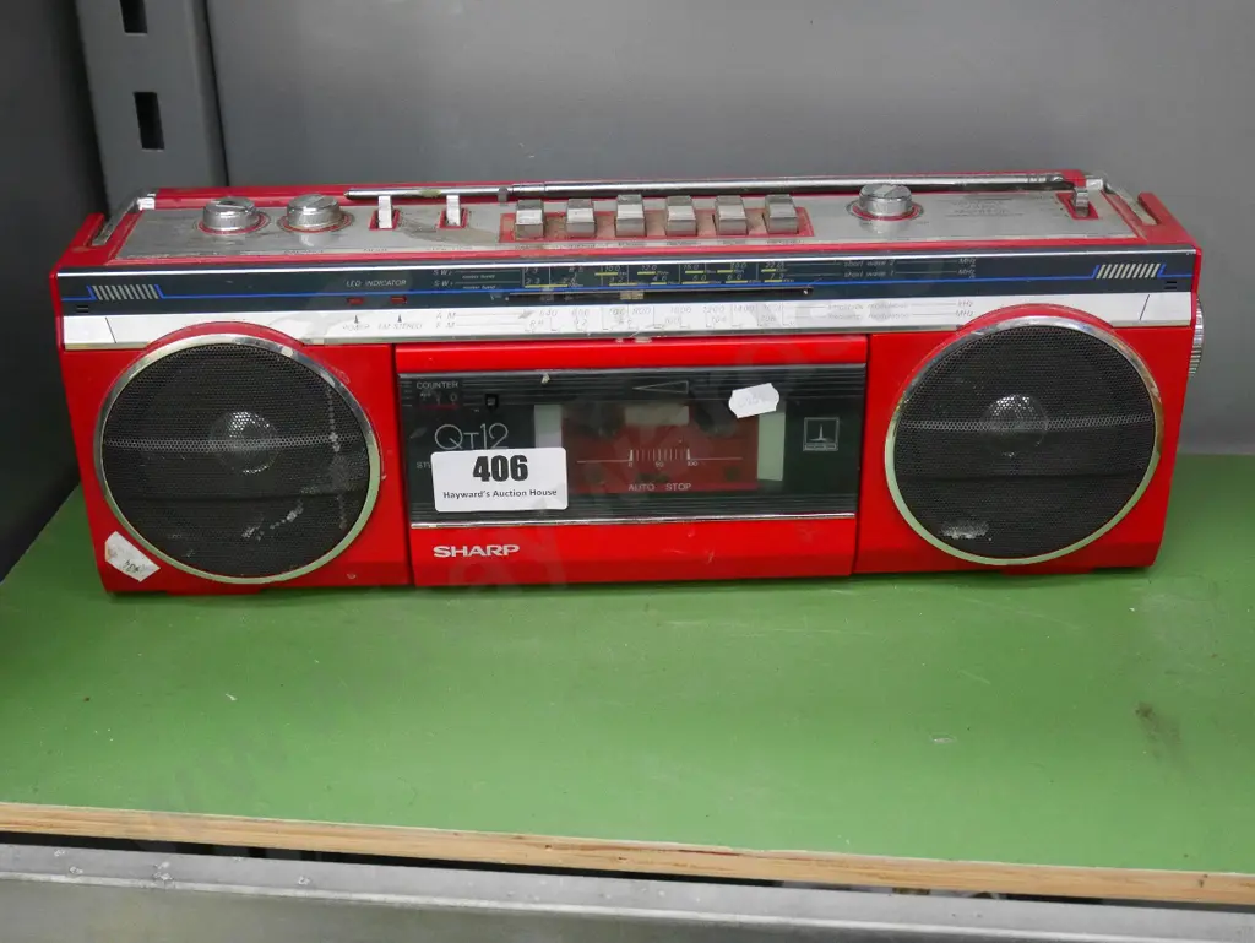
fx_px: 1741
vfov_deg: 30.3
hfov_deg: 39.6
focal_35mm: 48
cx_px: 628
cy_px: 472
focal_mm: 24
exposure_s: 1/30
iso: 3200
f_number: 5
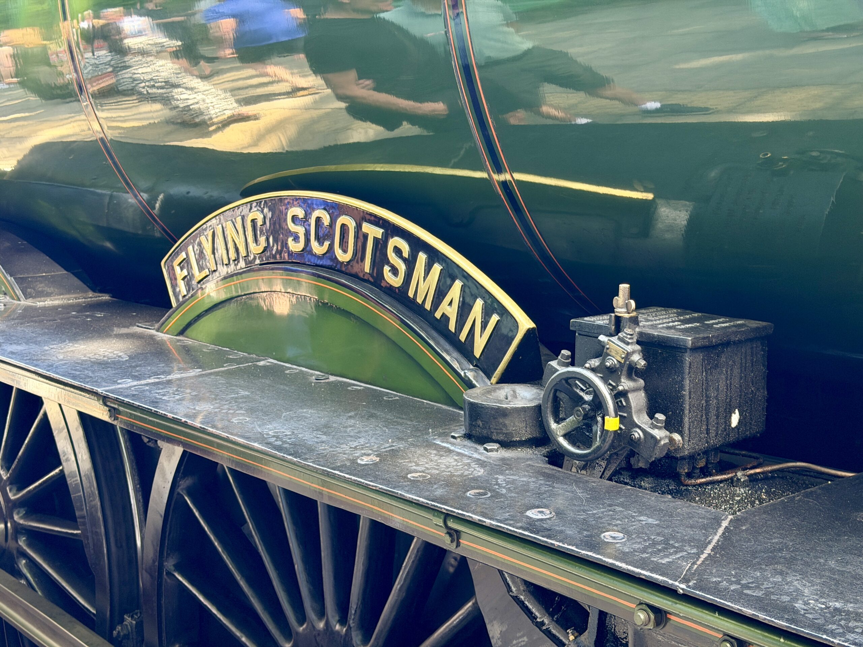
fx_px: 1197
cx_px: 432
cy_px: 324
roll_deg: +1.7
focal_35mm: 48
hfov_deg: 39.7
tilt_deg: -5.3
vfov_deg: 30.3
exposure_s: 1/80
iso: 100
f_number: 1.78
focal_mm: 6.76
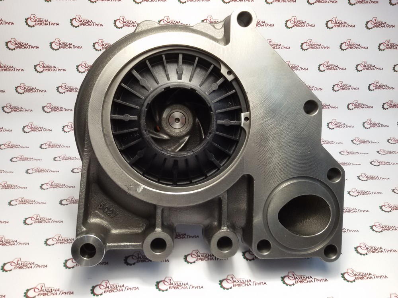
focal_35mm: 31
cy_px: 149
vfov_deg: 45.4
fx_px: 356
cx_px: 199
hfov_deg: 58.4
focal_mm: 2.93
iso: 50
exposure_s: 1/33
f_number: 2.4
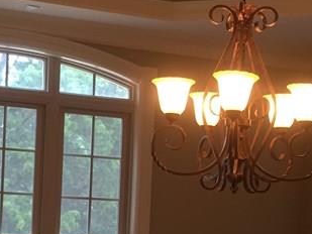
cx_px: 158
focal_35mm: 96
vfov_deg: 15.2
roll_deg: -1.8
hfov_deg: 20.4
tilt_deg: -1.2
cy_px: 223
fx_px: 866
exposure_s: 1/30
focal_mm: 4.15
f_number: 2.2
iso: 80
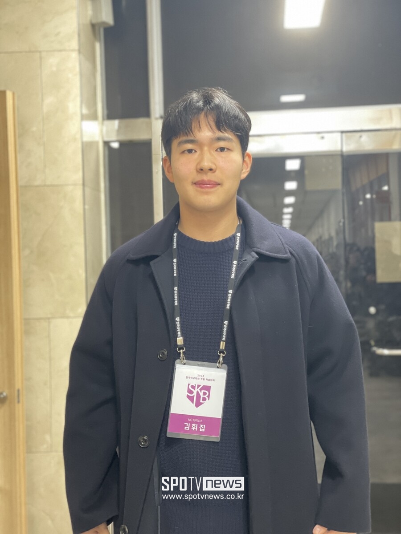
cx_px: 200
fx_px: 803
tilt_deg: +0.6
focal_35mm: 52
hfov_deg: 28.0
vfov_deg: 36.8
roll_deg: +2.0
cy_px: 267
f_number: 2
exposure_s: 1/24
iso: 400
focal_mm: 6
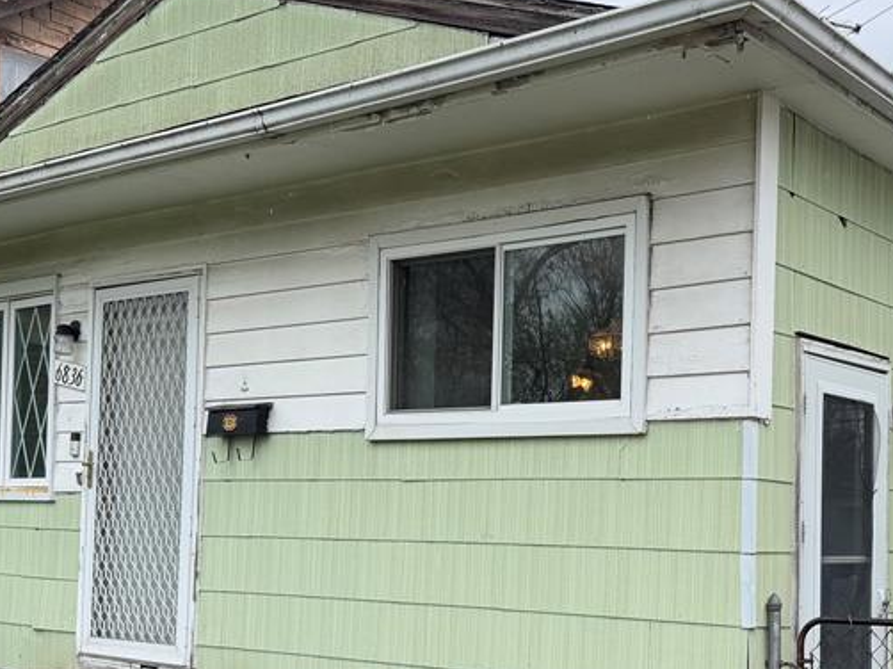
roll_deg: -0.2
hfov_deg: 38.2
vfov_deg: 29.3
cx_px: 633
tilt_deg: +2.4
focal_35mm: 49
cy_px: 489
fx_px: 1263
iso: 80
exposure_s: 1/1271
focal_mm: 6.76
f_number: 1.78
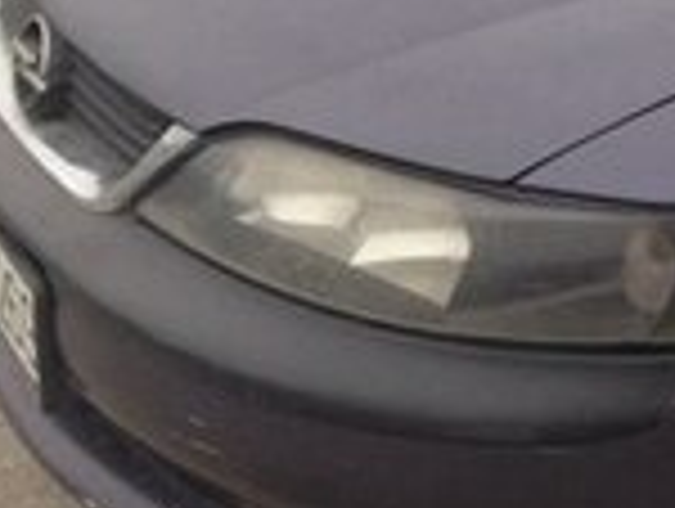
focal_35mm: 145
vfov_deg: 10.2
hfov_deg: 12.0
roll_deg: -5.0
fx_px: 2832
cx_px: 1386
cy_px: -7
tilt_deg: -19.7
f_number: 2.4
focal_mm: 4.12
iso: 50
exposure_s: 1/120
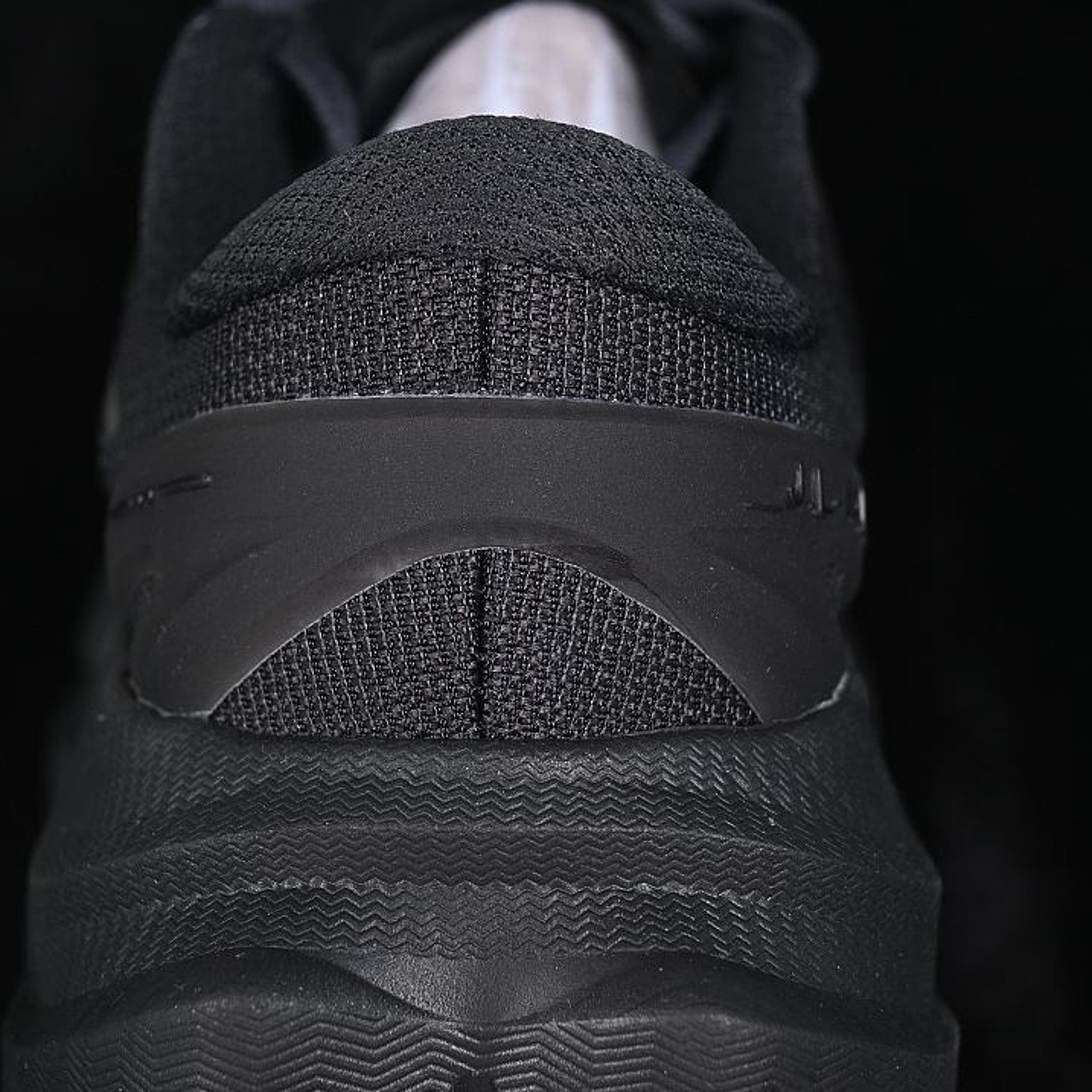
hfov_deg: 18.1
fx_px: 3426
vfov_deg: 18.1
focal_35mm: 96
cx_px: 451
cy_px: 545
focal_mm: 50
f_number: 6.3
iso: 160
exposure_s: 1/60
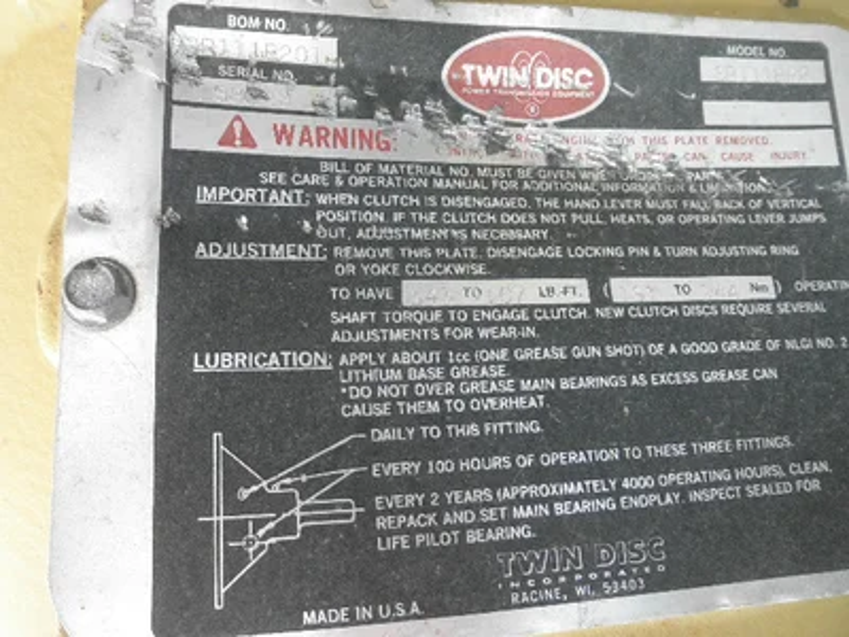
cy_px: 318
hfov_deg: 63.4
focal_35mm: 28
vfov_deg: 49.7
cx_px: 424
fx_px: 687
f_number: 3
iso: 64
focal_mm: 5
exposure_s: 1/125
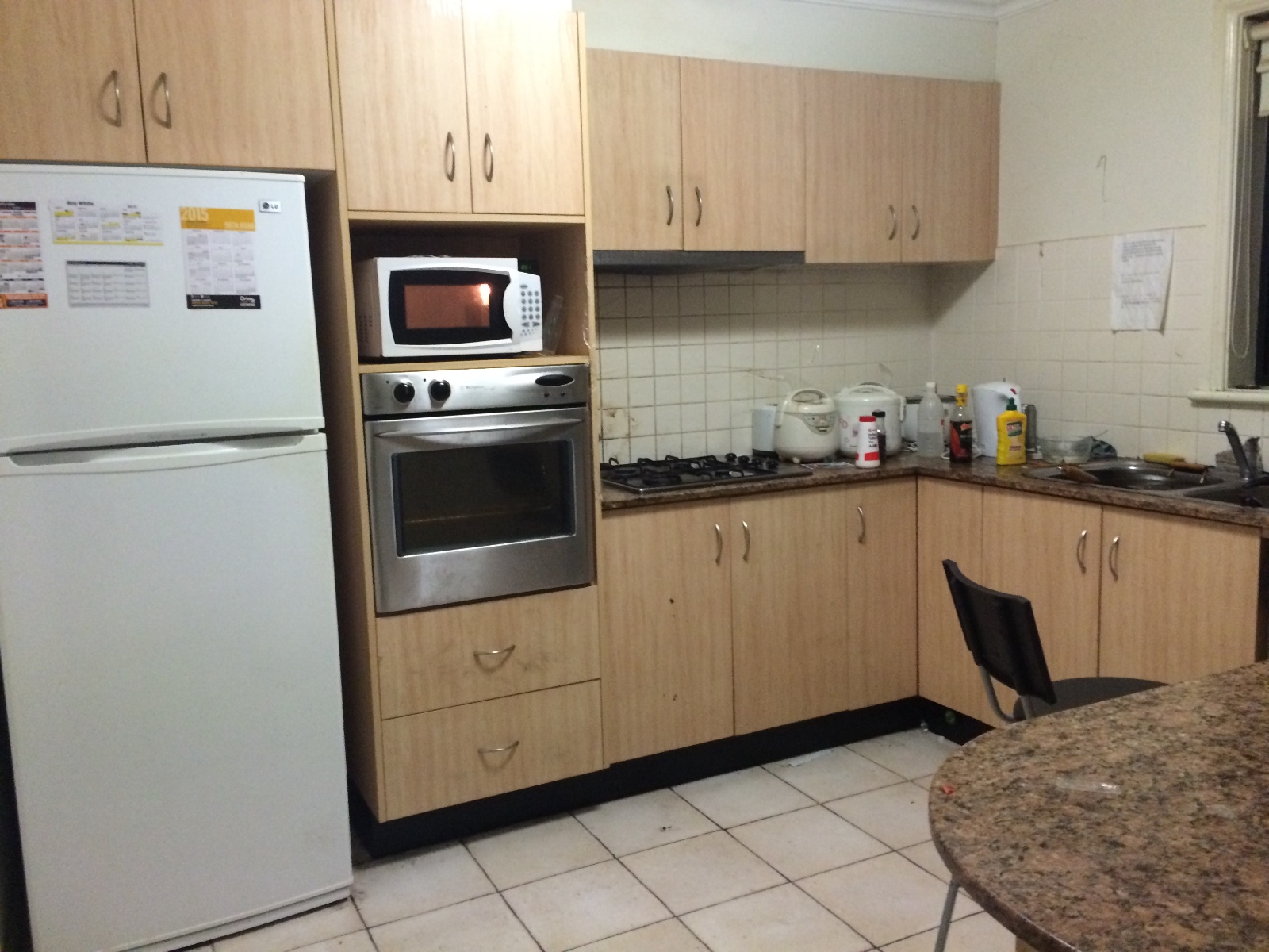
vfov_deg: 48.2
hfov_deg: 61.7
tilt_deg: -7.7
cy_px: 476
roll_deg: +2.5
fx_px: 1063
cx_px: 634
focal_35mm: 29
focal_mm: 4.15
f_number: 2.2
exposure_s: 1/17
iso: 320
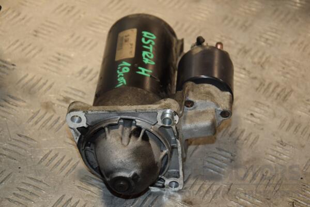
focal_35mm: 105
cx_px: 155
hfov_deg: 19.5
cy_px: 104
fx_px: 904
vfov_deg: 13.0
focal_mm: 70
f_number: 6.3
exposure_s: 1/200
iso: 800
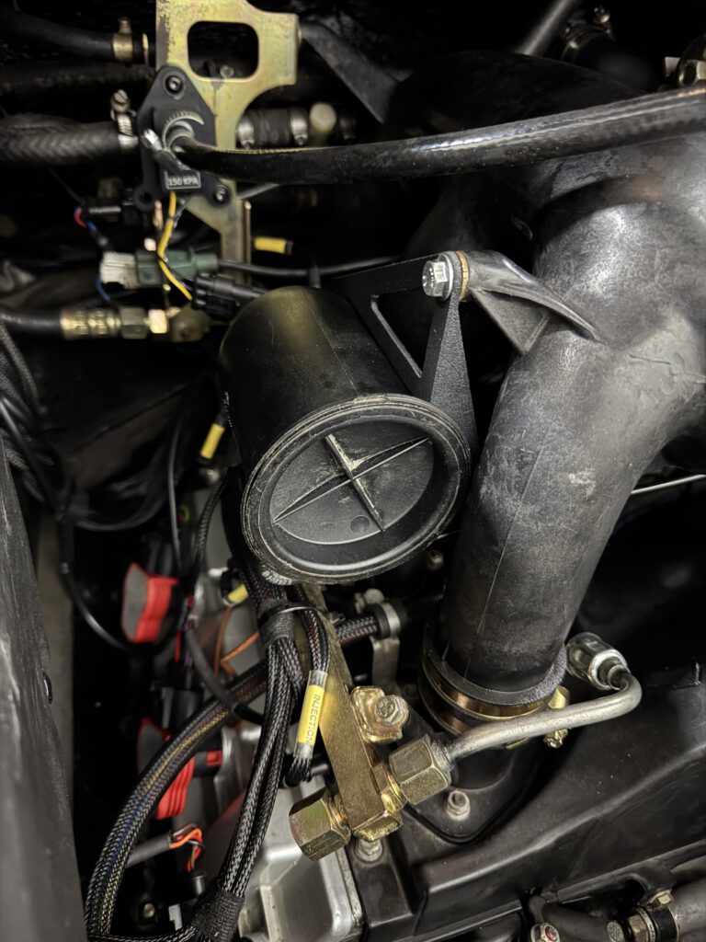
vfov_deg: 71.6
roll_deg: -8.4
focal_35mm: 24
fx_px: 653
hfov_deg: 56.8
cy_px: 471
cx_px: 353
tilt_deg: -37.4
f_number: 1.78
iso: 1600
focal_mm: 6.76
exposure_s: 1/9
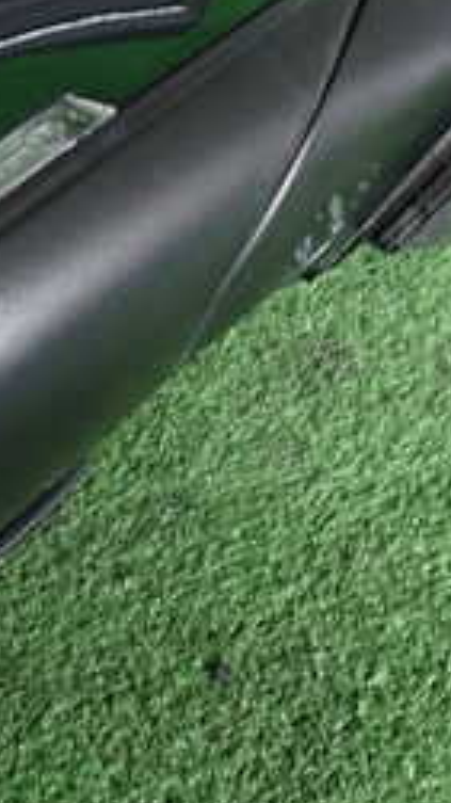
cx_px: 166
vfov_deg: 32.3
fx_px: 1383
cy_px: 317
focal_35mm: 65
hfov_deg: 18.5
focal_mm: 4.5
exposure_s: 1/30
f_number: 2
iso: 250
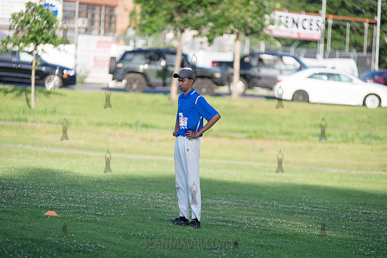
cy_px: 129
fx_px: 2150
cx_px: 194
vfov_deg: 6.9
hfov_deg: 10.3
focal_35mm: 200
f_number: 2.8
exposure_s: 1/2500
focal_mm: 200
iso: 400
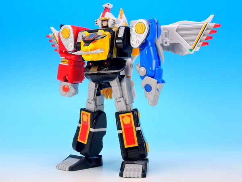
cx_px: 121
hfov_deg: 32.2
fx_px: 419
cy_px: 91
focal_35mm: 60
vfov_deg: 24.4
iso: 80
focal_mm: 12.8
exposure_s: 1/1.3
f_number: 5.8
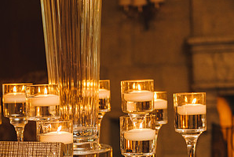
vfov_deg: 12.5
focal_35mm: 109
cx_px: 76
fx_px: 709
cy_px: 150
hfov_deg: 18.7
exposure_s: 1/160
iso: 1250
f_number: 2.8
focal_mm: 56
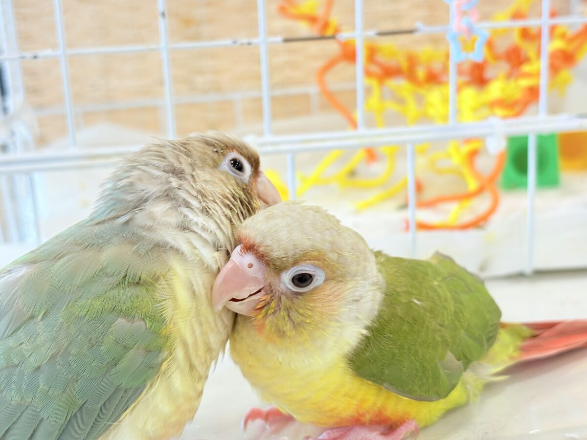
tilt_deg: -11.9
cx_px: 294
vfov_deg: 28.0
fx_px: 882
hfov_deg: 36.8
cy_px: 220
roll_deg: +5.1
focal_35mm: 52
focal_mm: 5.96
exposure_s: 1/50
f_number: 1.6
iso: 32
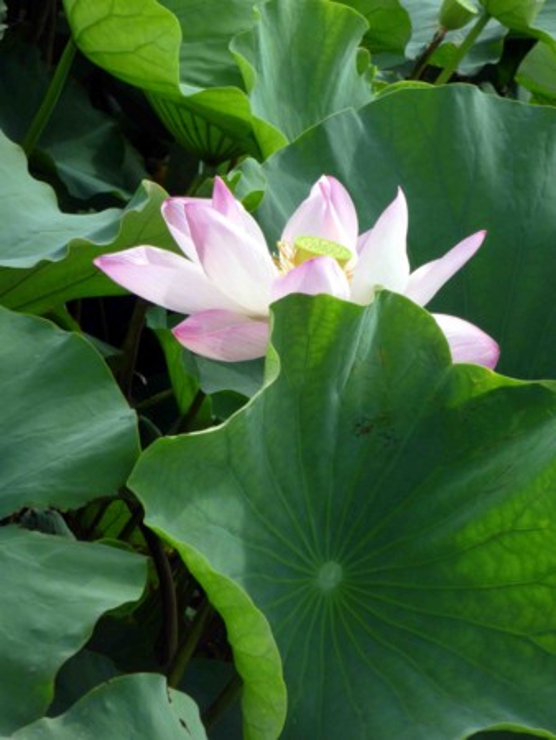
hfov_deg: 11.6
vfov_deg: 15.4
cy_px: 370
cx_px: 278
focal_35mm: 128
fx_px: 2739
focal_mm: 22.8
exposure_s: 1/200
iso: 80
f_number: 5.9
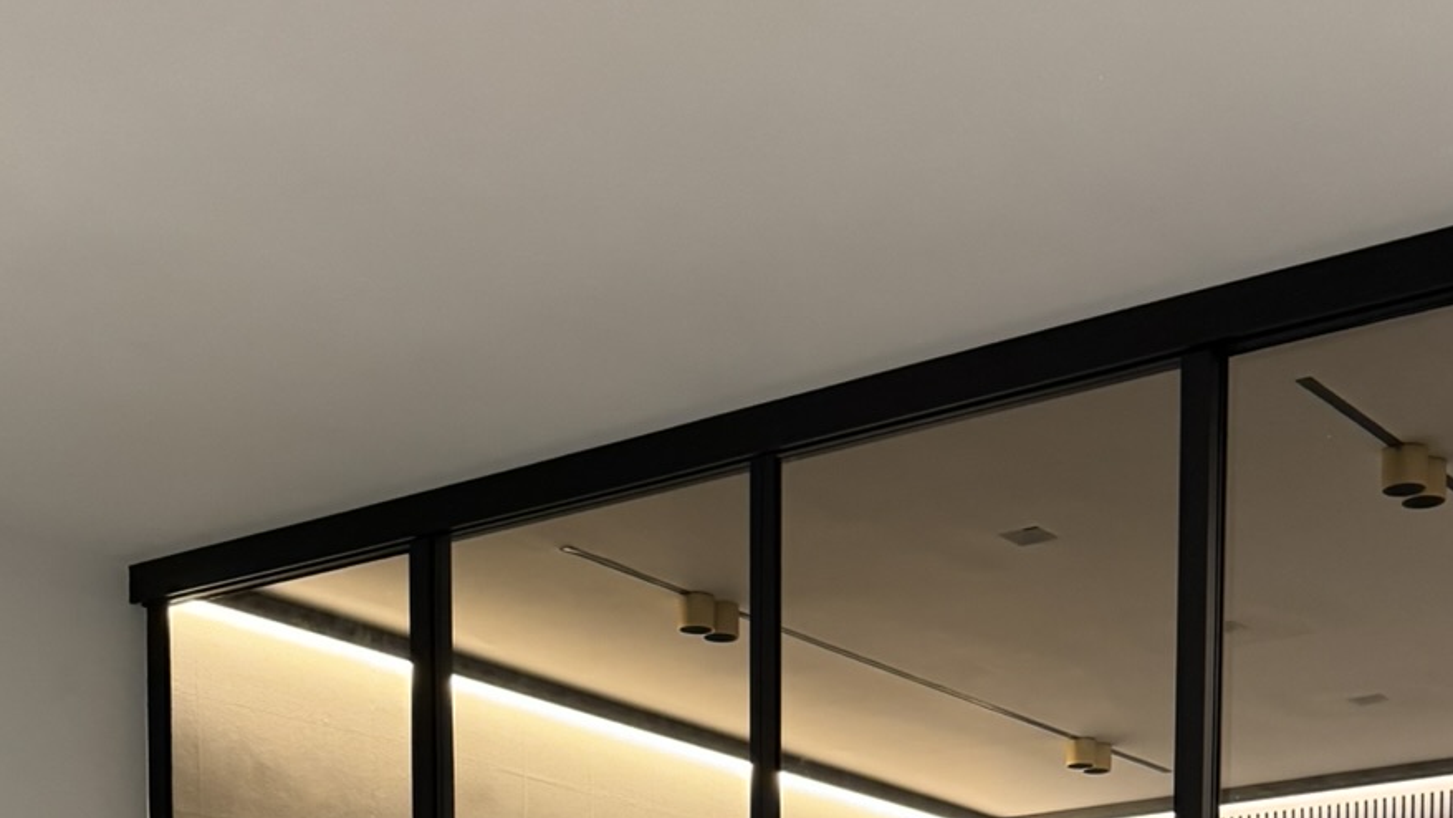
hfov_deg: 34.3
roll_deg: -0.5
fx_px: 2350
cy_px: 1389
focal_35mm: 61
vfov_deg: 16.9
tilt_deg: -2.7
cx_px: 819
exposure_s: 1/40
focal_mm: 6.76
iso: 640
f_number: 1.78
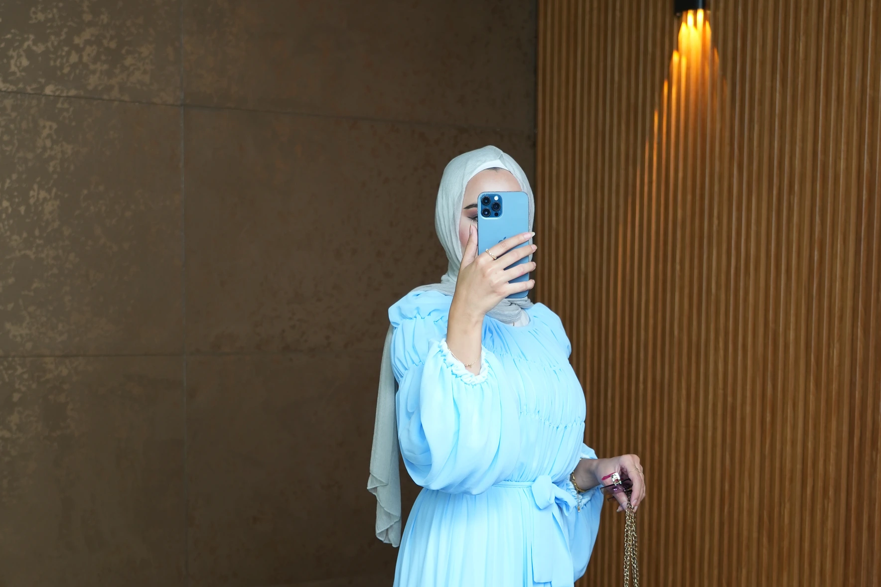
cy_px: 523
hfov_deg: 28.8
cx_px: 436
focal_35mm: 70
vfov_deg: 19.1
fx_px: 1713
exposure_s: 1/50
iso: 400
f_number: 4
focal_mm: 46
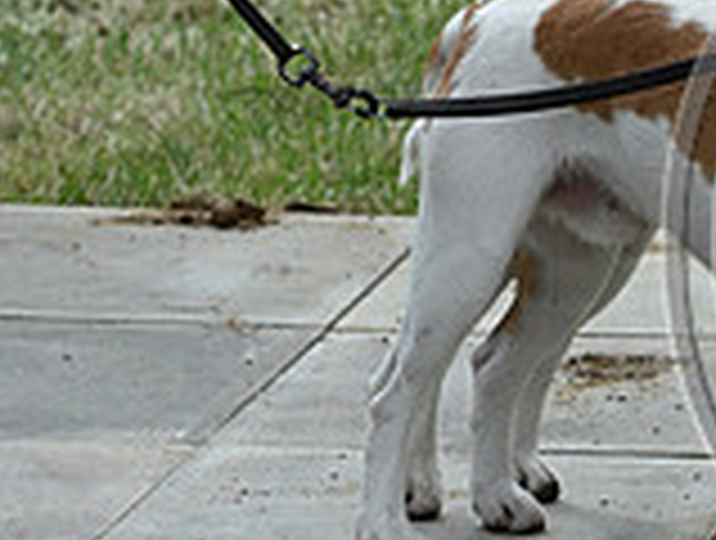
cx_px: 1076
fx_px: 8127
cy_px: 182
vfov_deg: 3.8
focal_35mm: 392
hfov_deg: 5.0
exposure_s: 1/1250
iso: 560
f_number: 7.1
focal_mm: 112
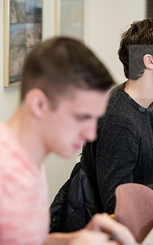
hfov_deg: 6.6
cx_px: 110
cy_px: 122
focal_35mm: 200
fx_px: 1334
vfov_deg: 10.5
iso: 1250
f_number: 3.2
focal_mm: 130
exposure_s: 1/200
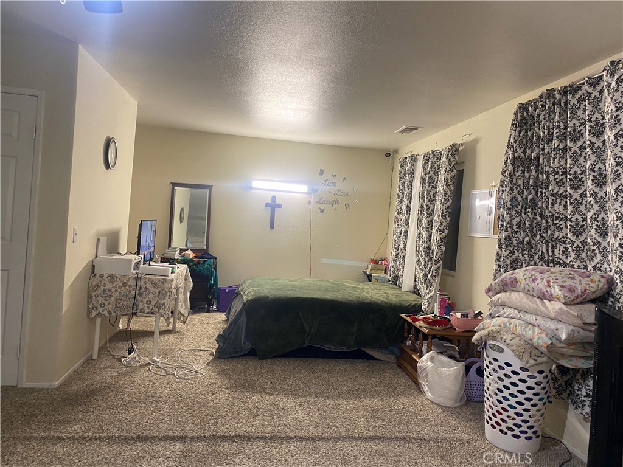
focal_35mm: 26
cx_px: 312
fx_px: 468
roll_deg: -3.6
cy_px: 234
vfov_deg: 53.1
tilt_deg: -1.3
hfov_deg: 67.3
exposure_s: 1/60
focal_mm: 4.25
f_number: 1.8
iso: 160
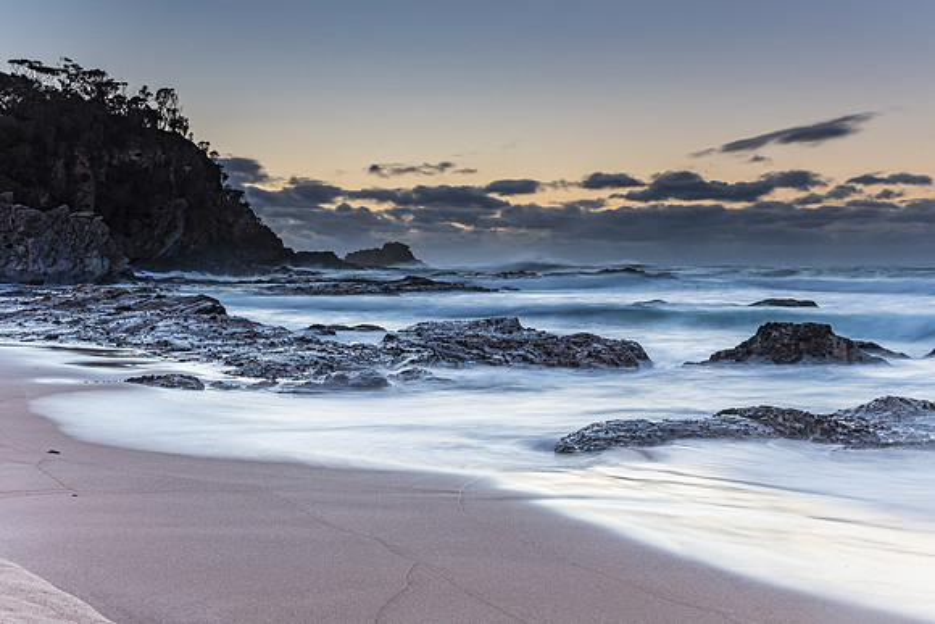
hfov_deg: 46.3
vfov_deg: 31.9
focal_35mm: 42
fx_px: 1093
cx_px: 468
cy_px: 312
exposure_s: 2
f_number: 9
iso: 80
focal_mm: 28
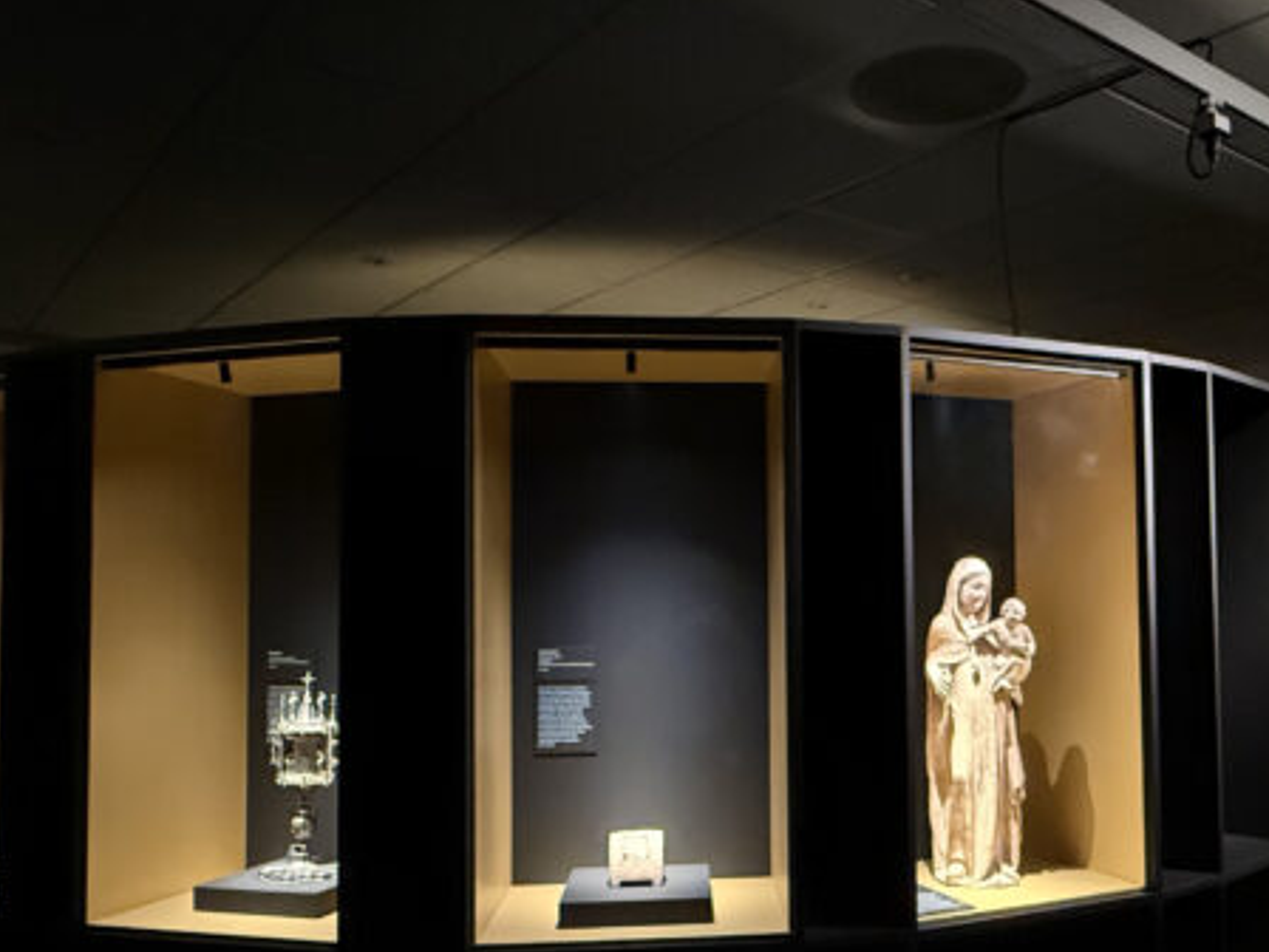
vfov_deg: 44.0
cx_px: 804
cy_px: 558
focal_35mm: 32
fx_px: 1173
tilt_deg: +2.5
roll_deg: +0.4
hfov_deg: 56.0
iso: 1600
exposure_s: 1/25
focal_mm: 2.22
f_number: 2.2
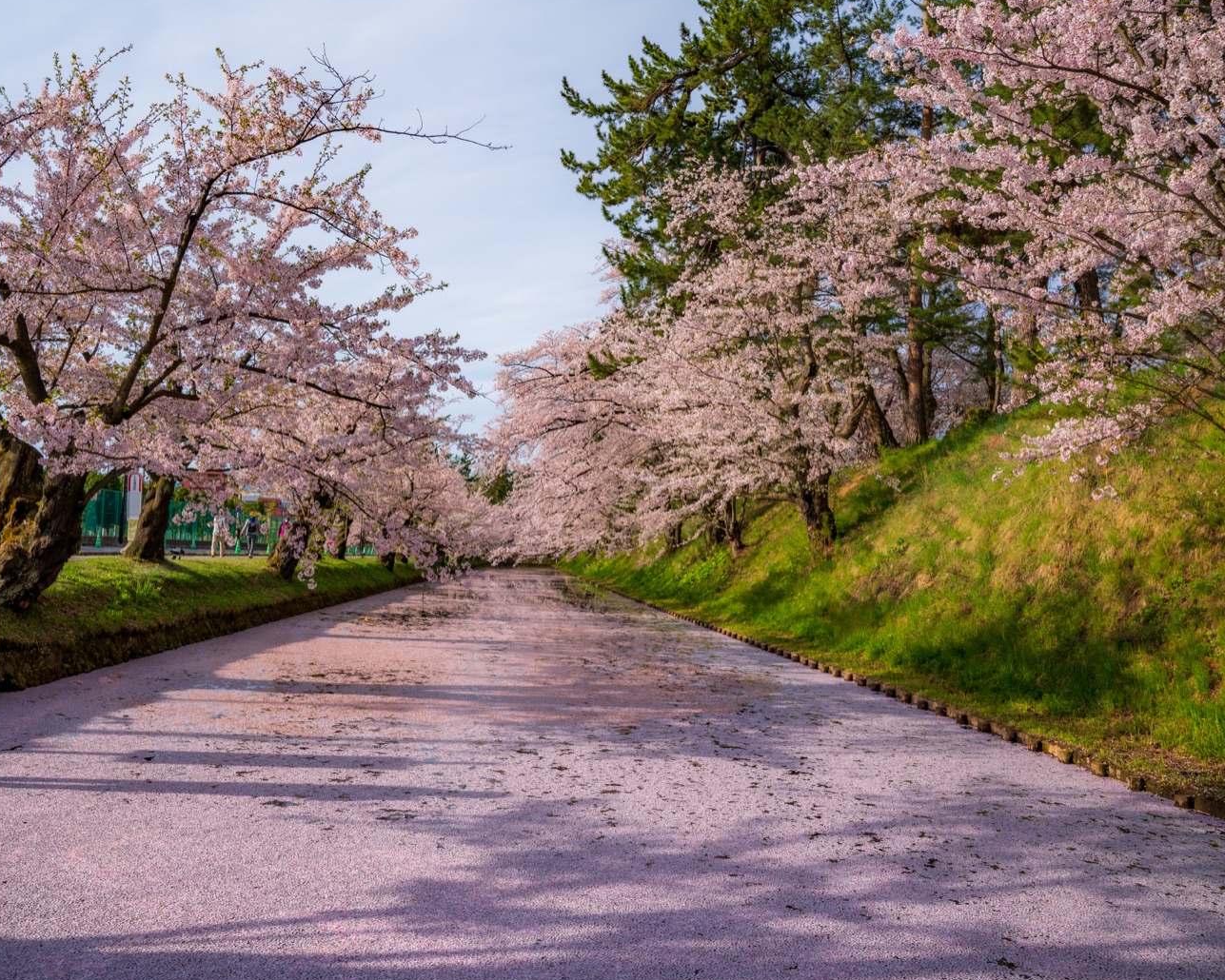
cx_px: 540
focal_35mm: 28
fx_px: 1015
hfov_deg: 62.0
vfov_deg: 51.5
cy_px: 495
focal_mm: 24
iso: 200
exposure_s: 1/400
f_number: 7.1
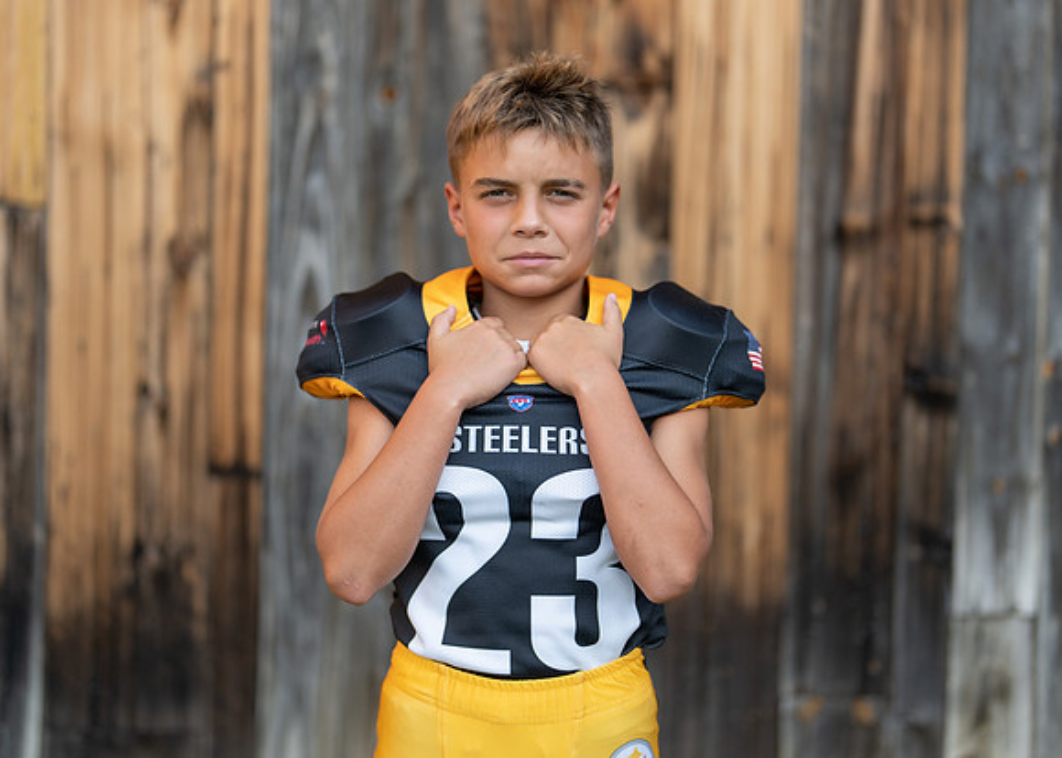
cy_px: 348
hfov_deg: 31.9
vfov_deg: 23.0
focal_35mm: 62
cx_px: 526
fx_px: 1861
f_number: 1.2
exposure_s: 1/2000
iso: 100
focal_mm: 50
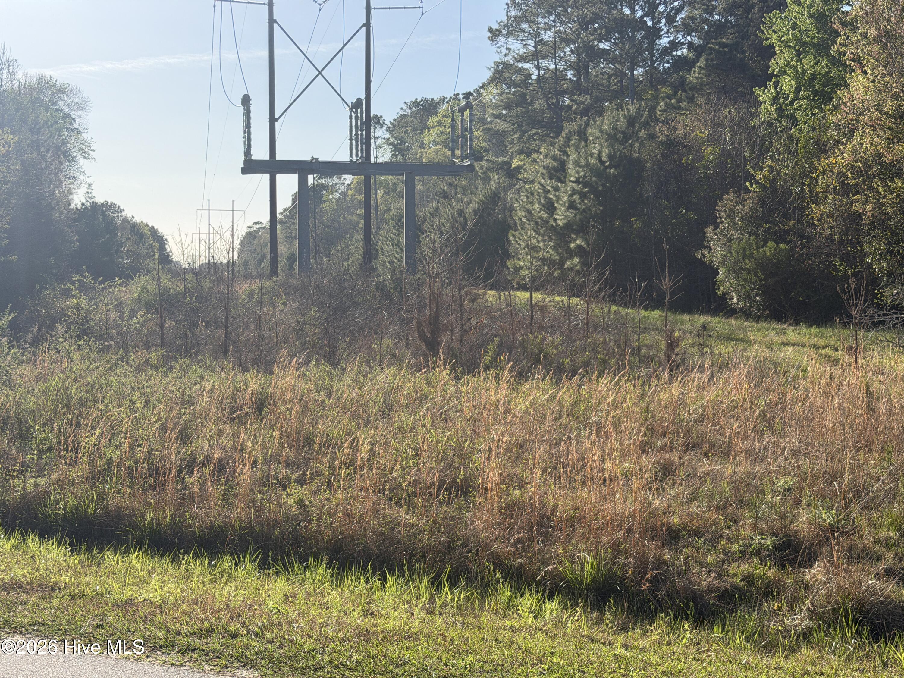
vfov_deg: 30.3
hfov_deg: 39.7
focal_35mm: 48
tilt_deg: -3.3
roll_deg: +0.3
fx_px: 1254
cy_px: 339
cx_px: 452
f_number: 1.78
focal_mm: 6.76
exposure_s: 1/4329
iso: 100
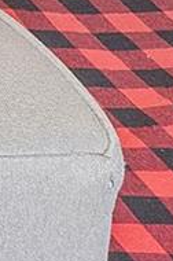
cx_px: -537
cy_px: -639
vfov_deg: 8.9
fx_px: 1172
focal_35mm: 162
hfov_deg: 6.6
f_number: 11
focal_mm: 10
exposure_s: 1/2
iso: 160
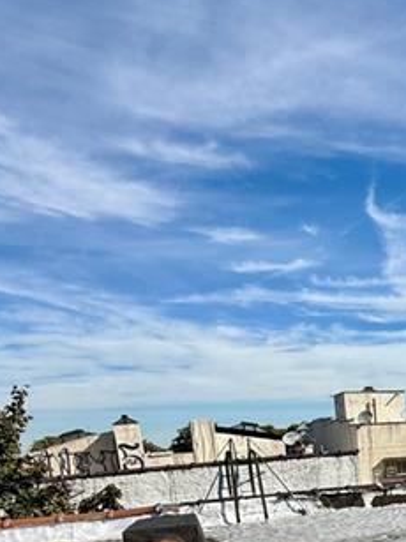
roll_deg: +1.9
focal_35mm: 35
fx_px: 548
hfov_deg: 33.9
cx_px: 471
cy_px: 500
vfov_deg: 46.8
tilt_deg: -4.6
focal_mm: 2.22
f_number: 2.2
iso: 50
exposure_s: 1/3289
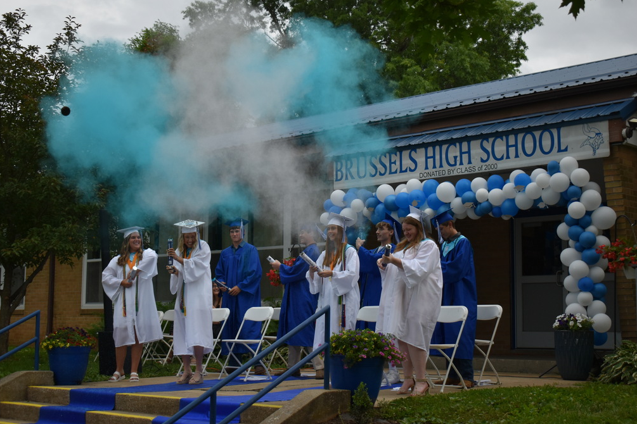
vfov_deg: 25.3
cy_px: 212
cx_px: 315
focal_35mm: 54
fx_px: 947
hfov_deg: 37.2
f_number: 4.5
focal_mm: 35
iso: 450
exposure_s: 1/1000
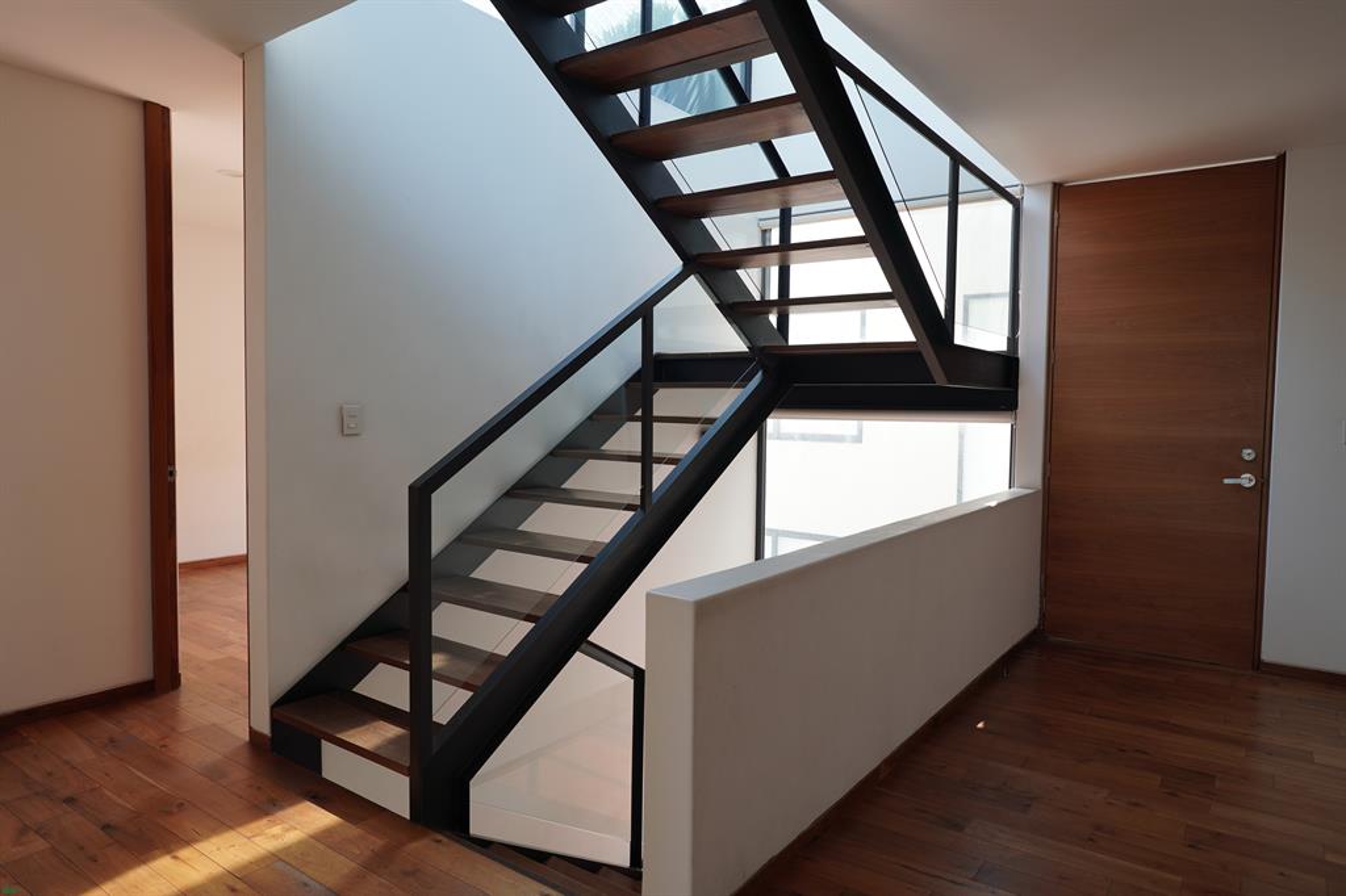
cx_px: 673
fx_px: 841
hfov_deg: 77.3
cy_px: 448
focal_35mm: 22
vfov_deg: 56.1
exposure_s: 1/125
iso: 100
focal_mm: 15
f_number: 3.5
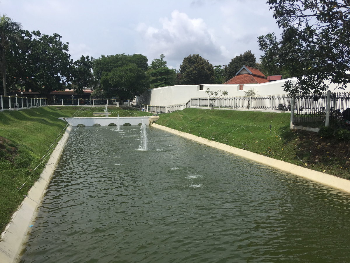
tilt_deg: -5.3
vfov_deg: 48.2
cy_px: 132
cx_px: 175
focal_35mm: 29
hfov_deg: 61.7
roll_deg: -0.9
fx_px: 293
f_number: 2.2
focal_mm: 4.15
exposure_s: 1/3205
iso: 25
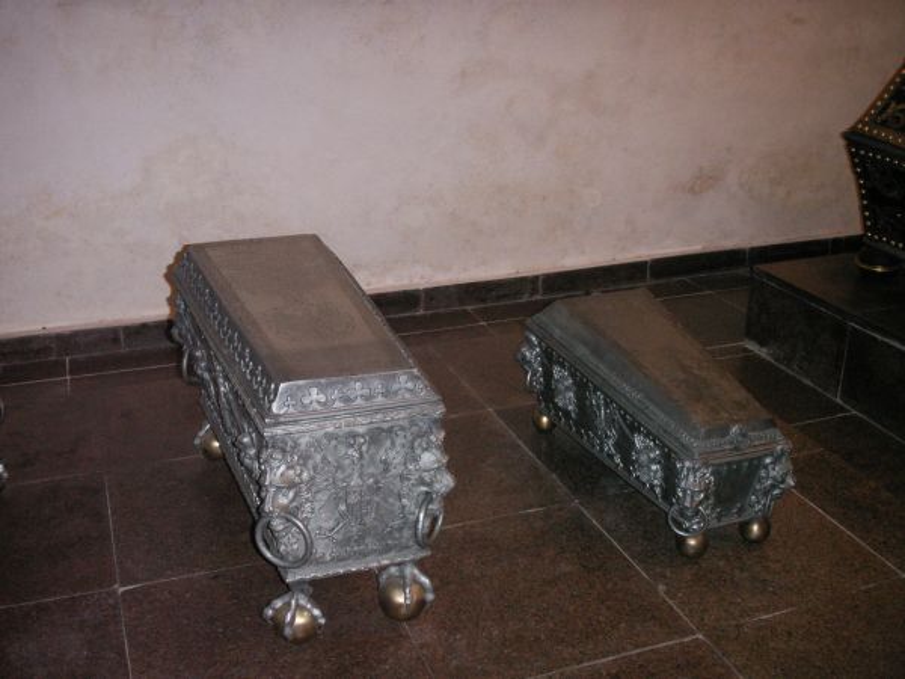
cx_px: 452
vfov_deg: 38.7
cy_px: 340
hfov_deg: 50.1
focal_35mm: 37
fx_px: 967
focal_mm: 7.7
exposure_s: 1/40
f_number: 3.5
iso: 160
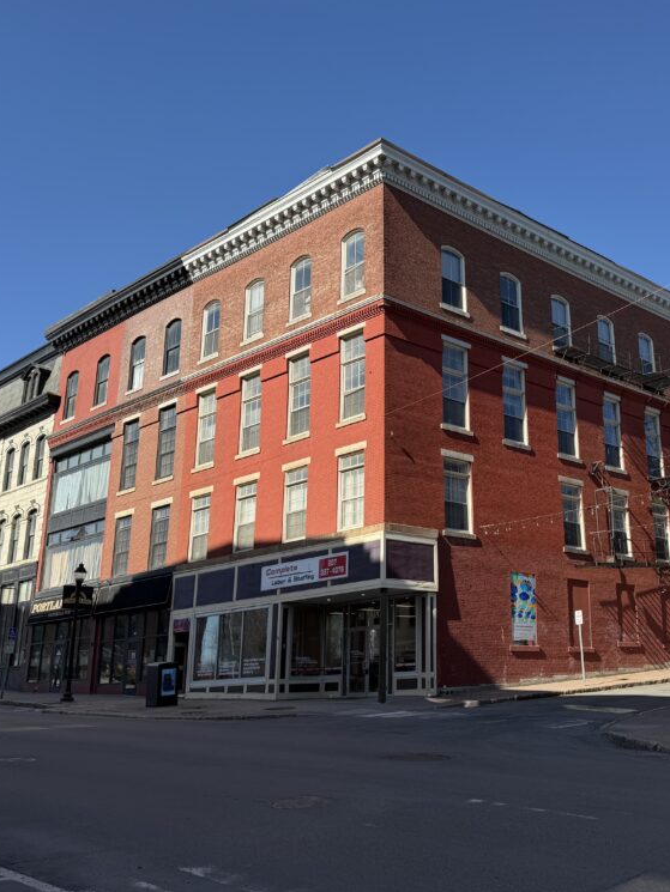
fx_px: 851
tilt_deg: +15.2
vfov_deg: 55.3
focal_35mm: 33
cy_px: 435
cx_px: 481
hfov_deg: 42.0
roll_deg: +1.6
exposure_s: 1/3021
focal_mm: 6.76
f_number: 1.78
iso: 80
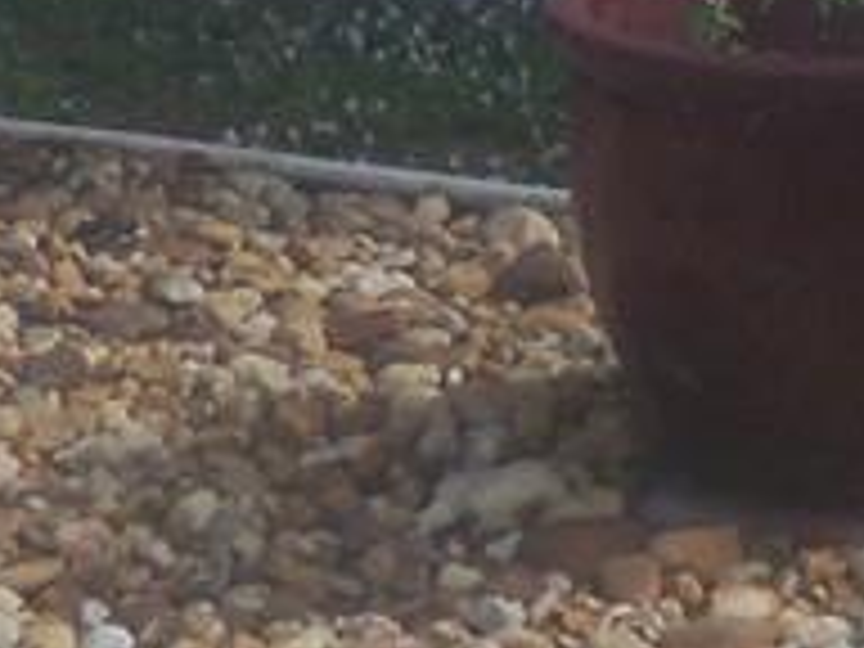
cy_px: -932
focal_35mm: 203
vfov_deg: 6.9
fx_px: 5067
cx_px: 810
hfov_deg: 9.7
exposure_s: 1/400
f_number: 3.5
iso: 100
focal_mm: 6.3
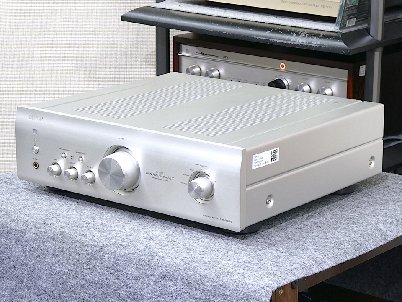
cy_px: 151
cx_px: 201
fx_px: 1231
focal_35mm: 106
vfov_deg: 14.0
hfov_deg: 18.5
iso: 100
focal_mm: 19
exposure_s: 1/2
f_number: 5.6
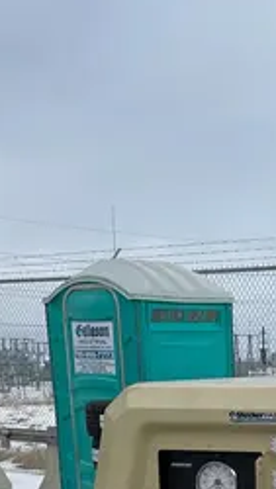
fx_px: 1078
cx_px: 307
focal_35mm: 83
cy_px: 691
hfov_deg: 14.3
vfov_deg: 22.1
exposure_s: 1/7299
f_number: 1.6
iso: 50
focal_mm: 4.2
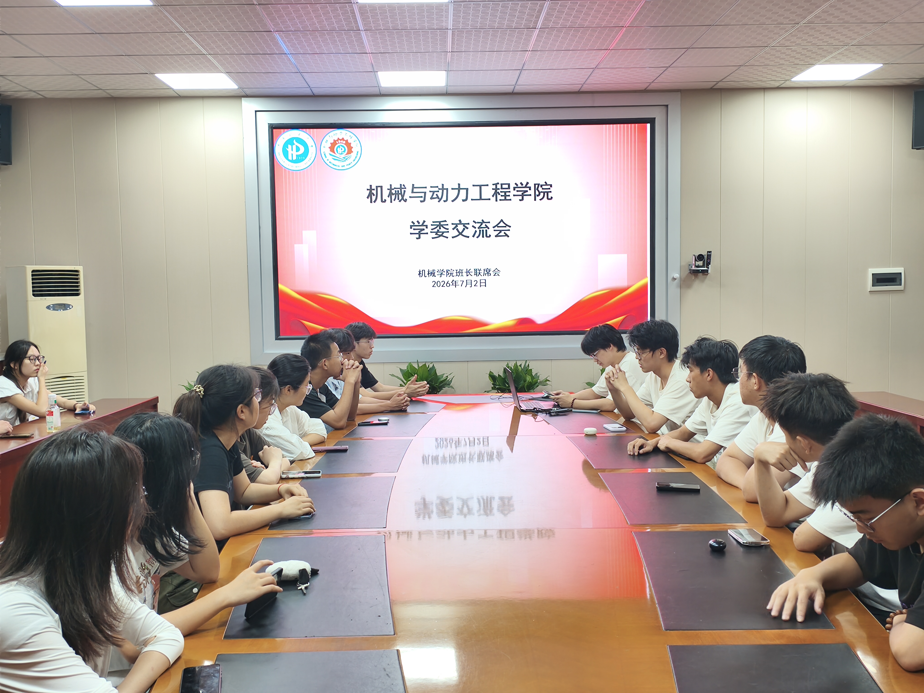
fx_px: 854
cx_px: 462
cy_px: 346
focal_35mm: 32
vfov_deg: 44.2
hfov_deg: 56.8
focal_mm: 5.84
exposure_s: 1/100
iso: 320
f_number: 1.6
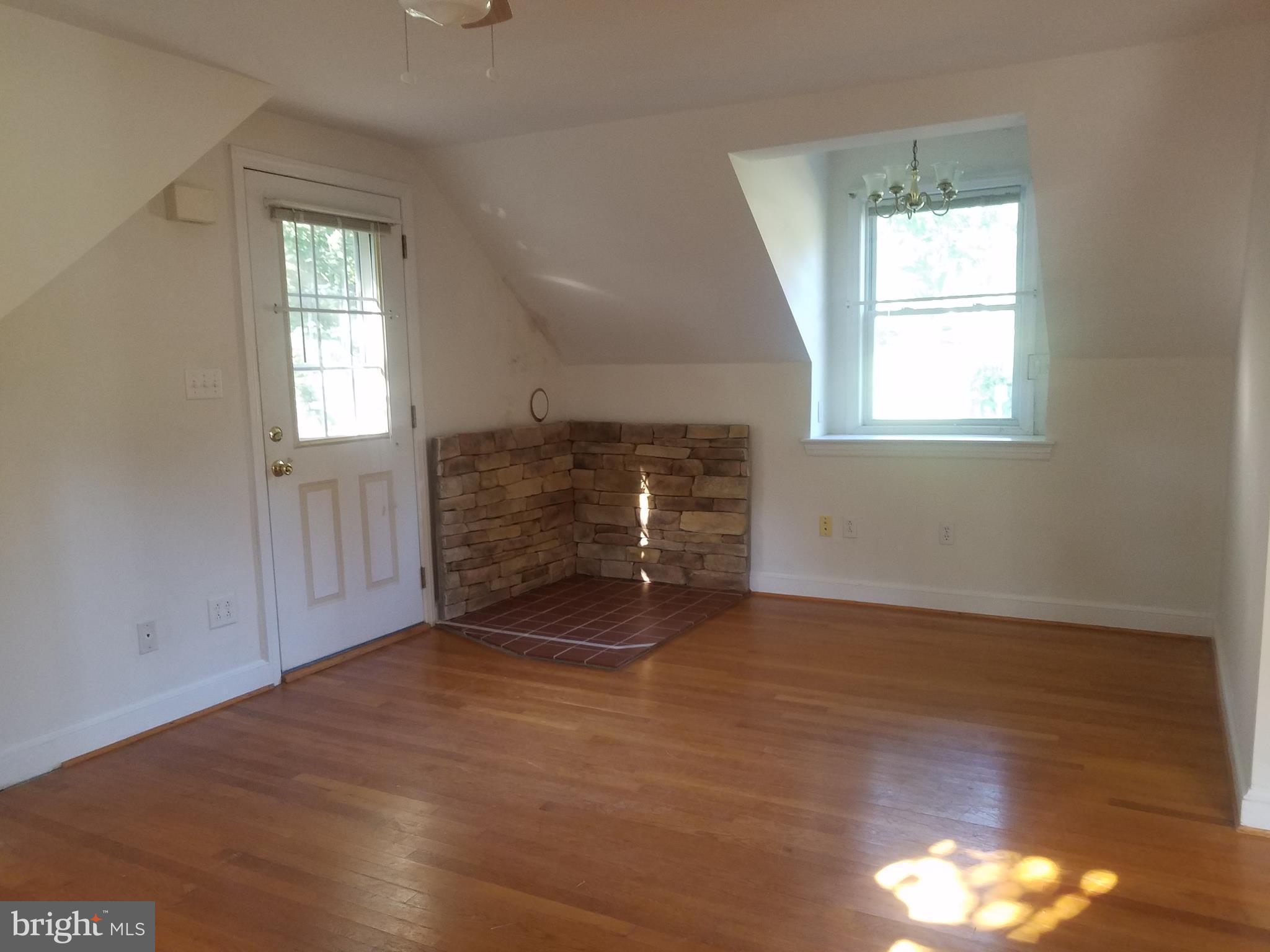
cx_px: 635
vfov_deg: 53.1
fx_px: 954
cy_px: 476
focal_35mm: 26
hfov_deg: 67.3
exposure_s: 1/30
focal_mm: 4.2
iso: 160
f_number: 1.7
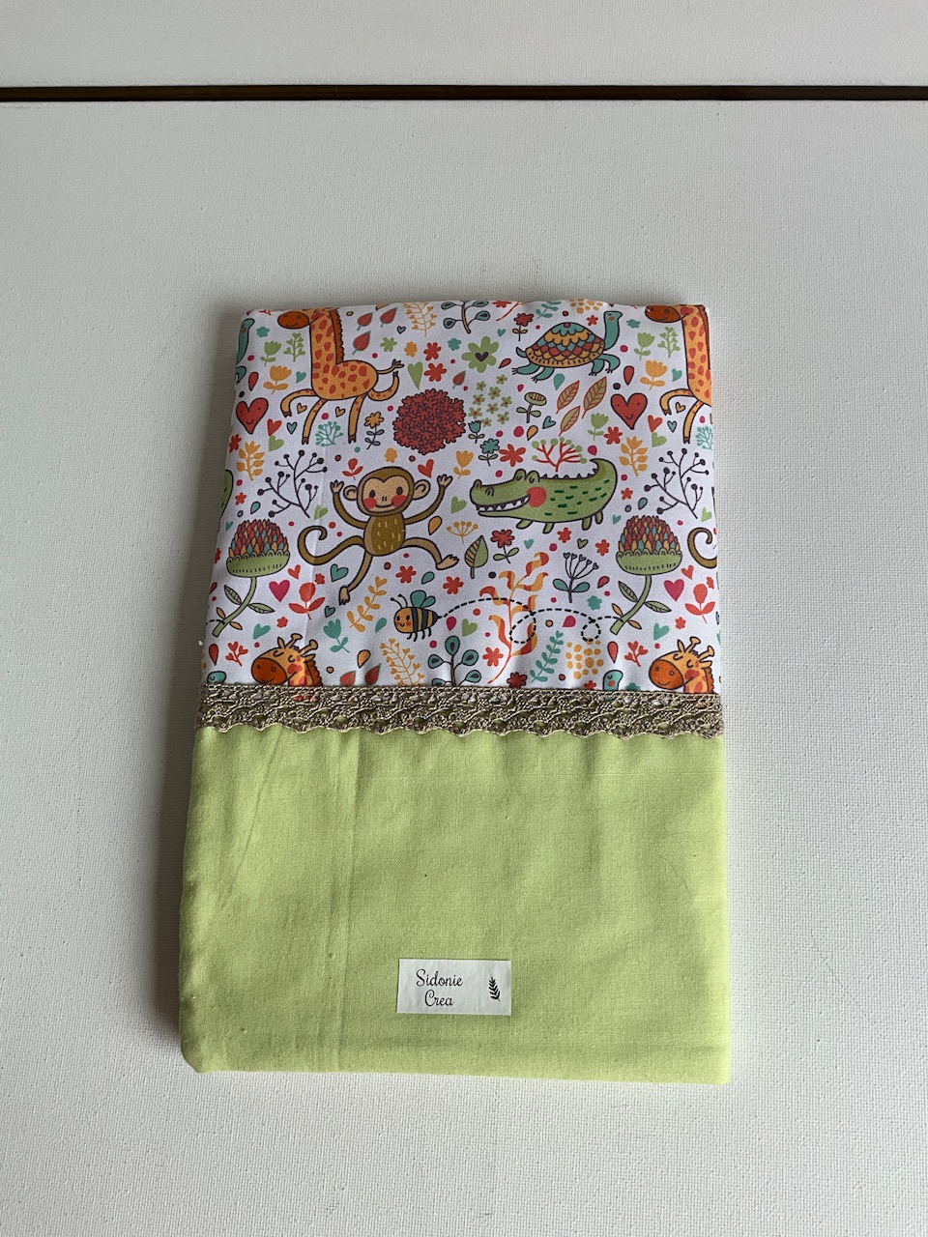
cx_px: 464
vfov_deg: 61.7
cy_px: 618
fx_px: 1037
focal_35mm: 29
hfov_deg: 48.2
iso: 25
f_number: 1.8
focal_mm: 3
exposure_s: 1/272
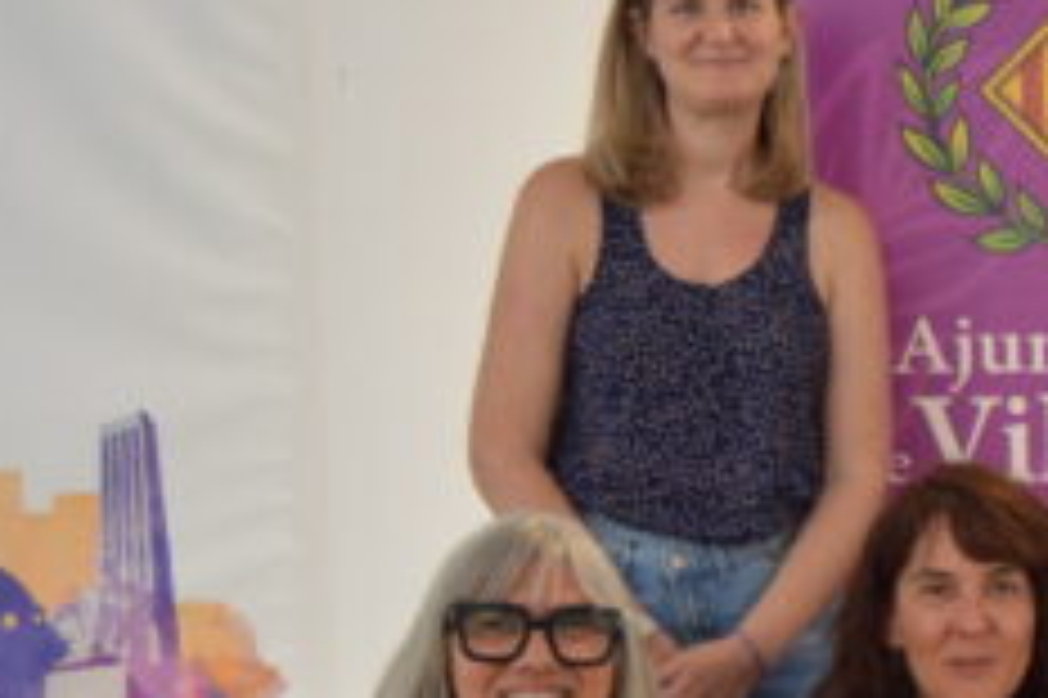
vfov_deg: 13.6
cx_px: 1624
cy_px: 745
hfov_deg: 18.1
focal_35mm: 99
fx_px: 2880
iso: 900
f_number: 3.5
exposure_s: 1/60
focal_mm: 20
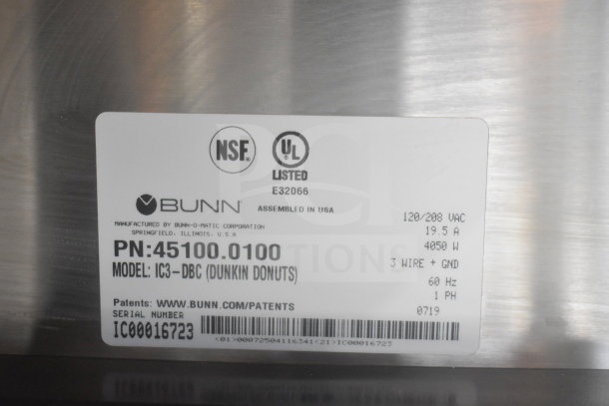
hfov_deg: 33.4
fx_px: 1015
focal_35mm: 60
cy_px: 203
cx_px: 304
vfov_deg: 22.6
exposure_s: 1/60
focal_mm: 40
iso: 4000
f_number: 5
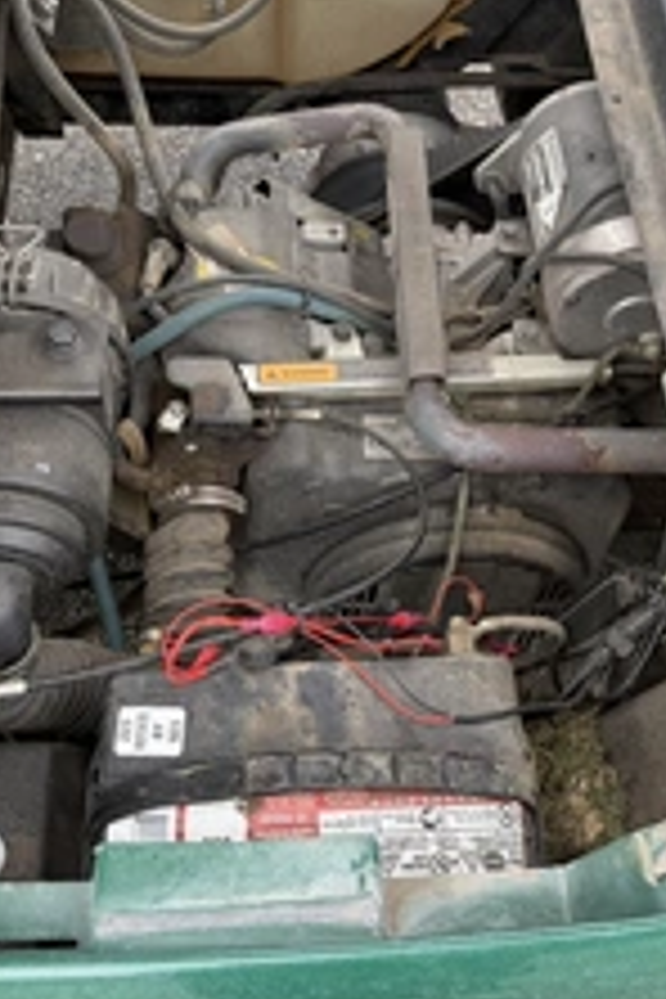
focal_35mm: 45
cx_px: 360
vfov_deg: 43.1
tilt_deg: -51.3
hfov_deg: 29.9
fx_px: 1249
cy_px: 346
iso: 64
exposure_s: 1/143
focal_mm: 6.76
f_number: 1.78
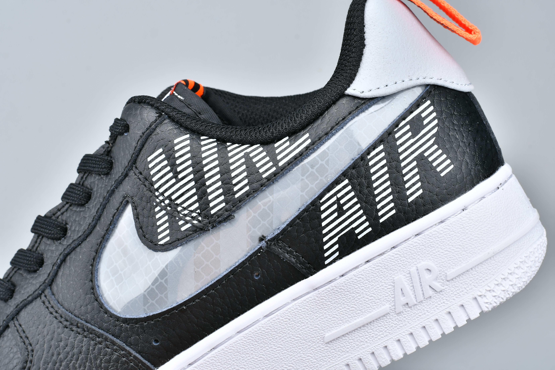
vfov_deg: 18.2
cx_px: 278
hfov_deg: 27.0
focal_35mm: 75
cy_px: 185
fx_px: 1156
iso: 100
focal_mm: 50
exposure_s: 1/125
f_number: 14
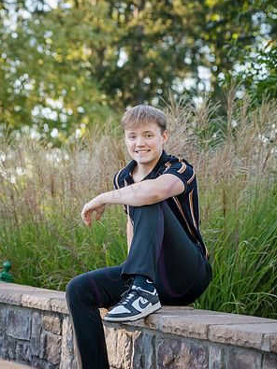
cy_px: 191
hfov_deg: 12.9
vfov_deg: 17.1
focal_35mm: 115
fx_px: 1228
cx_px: 139
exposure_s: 1/320
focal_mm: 105
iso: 800
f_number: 5.6
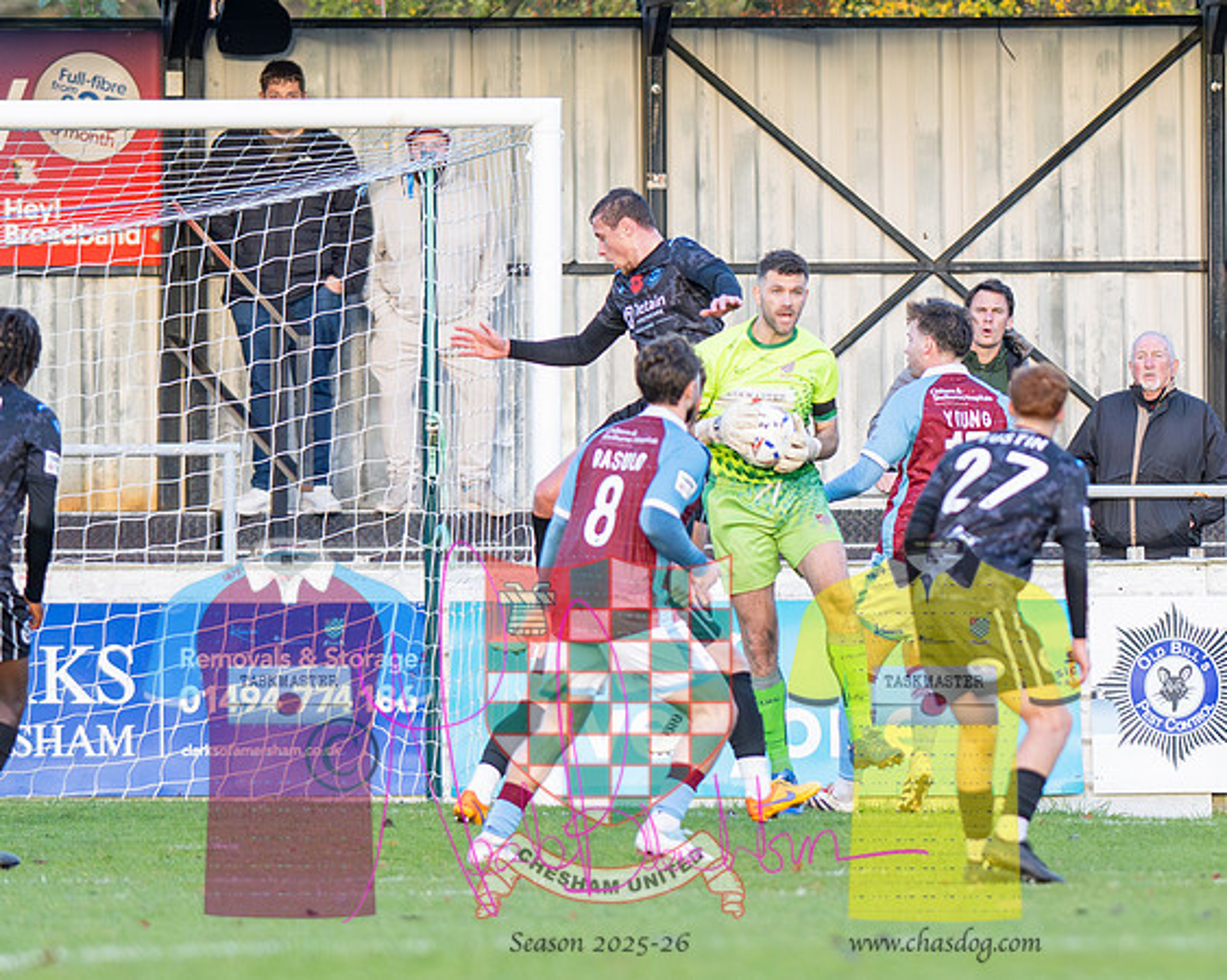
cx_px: 918
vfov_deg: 1.8
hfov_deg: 2.3
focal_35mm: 856
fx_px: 31075
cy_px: 441
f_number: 3.5
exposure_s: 1/1000
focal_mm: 300
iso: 800
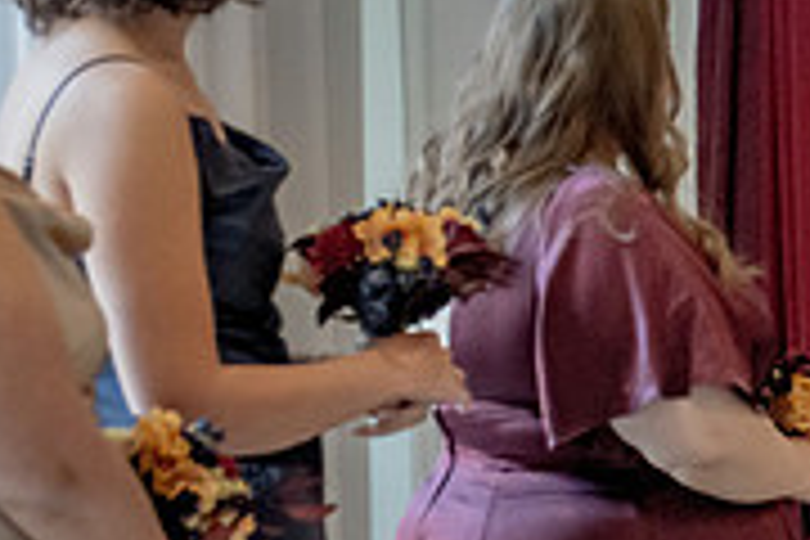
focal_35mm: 113
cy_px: 344
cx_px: 747
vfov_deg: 12.1
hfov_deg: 17.8
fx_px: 2542
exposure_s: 1/200
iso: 1600
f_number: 2.8
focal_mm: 35
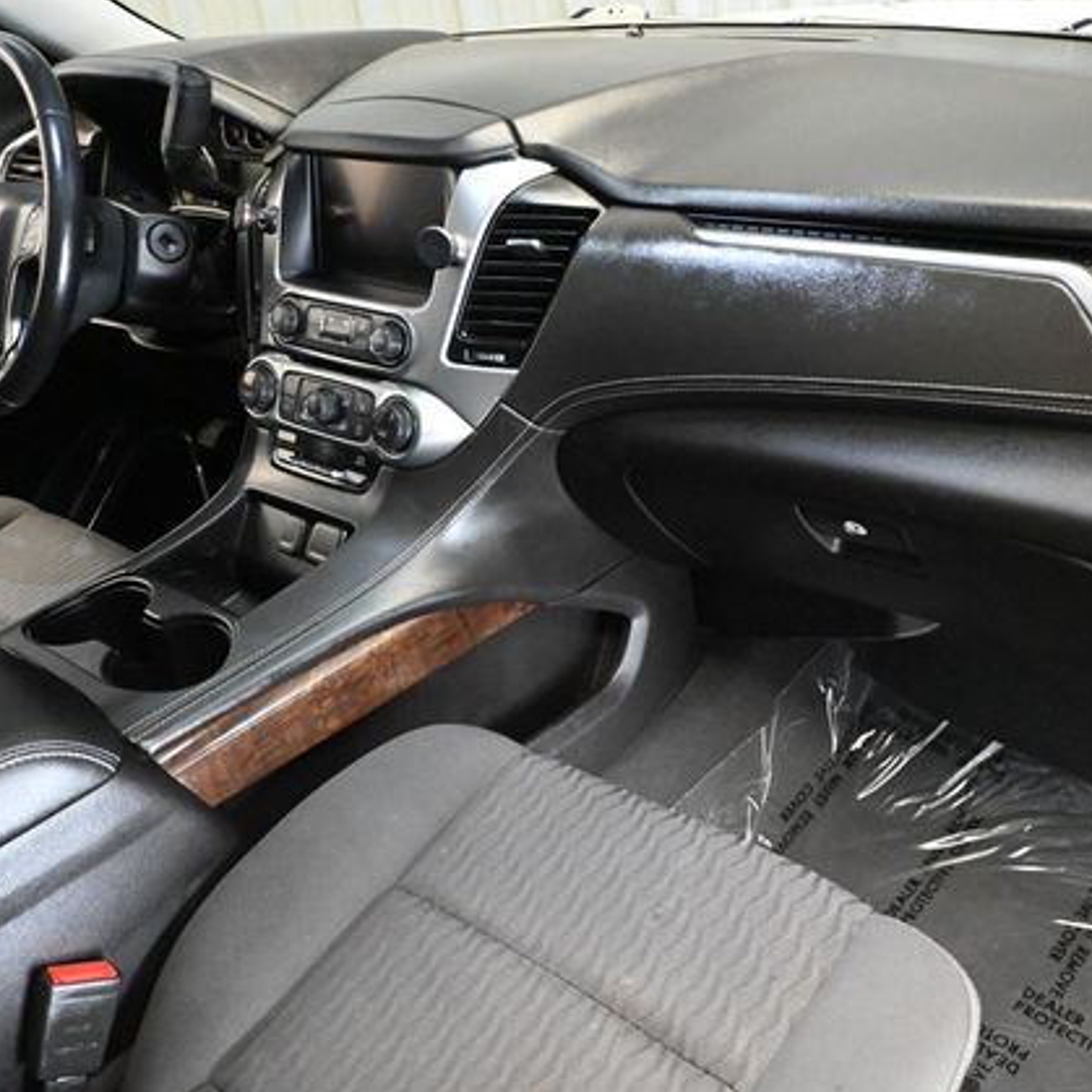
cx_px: 644
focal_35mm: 35
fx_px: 1249
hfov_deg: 47.0
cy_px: 553
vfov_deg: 47.2
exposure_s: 1/60
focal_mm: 18
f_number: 3.5
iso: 10000
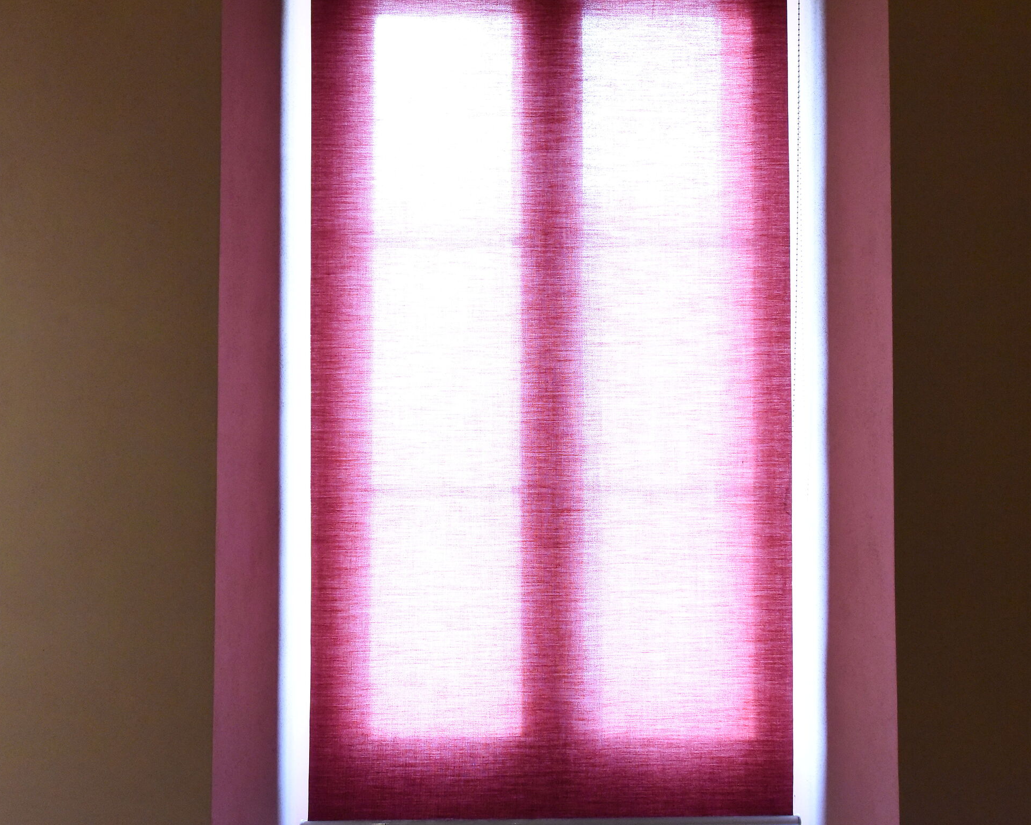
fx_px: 854
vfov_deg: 51.5
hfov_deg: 62.2
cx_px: 540
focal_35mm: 28
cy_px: 404
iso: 12800
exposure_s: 1/250
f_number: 8
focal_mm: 24
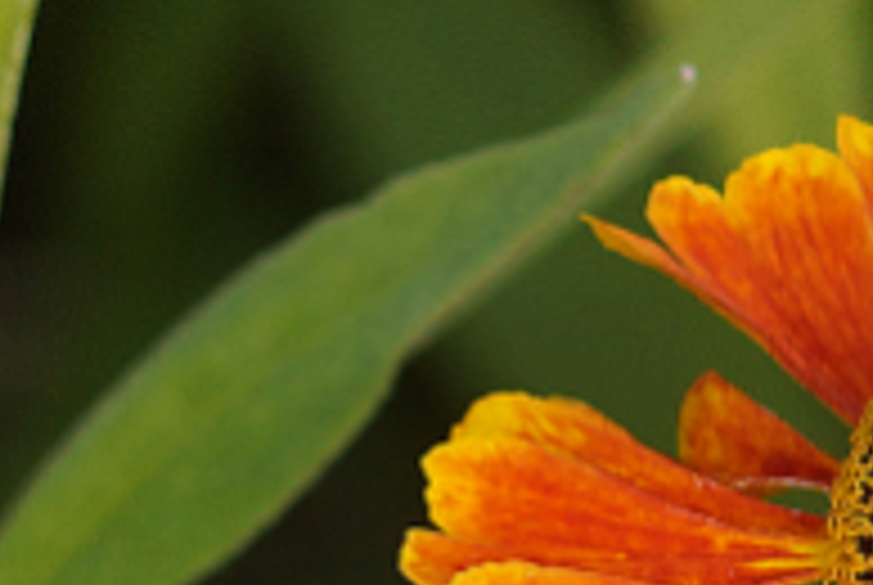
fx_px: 22489
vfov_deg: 1.5
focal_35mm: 926
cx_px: -662
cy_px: -94
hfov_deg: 2.2
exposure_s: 1/160
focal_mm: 100
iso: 160
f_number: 5.6
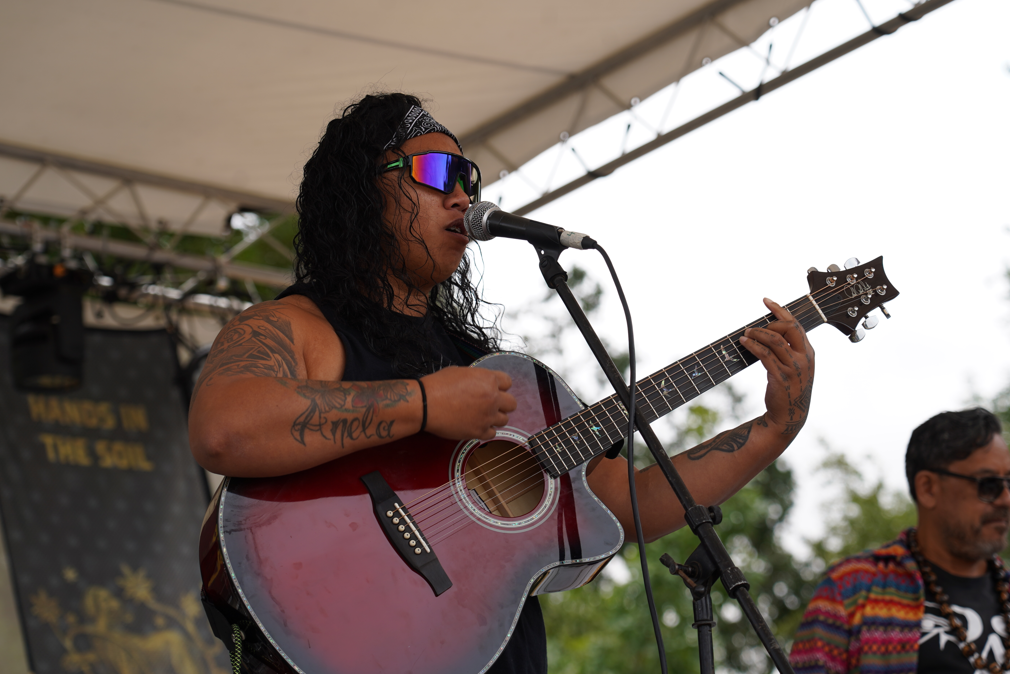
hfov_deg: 18.1
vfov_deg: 12.1
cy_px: 317
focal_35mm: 113
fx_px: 3170
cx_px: 521
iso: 100
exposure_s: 1/250
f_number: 5
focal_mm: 105
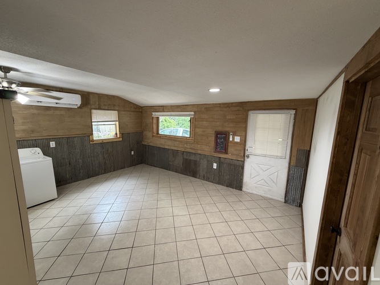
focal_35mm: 14
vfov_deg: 85.7
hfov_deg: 102.1
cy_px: 142
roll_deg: -1.8
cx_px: 190
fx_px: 154
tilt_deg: -9.3
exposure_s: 1/60
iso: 250
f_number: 2.2
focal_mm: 2.22
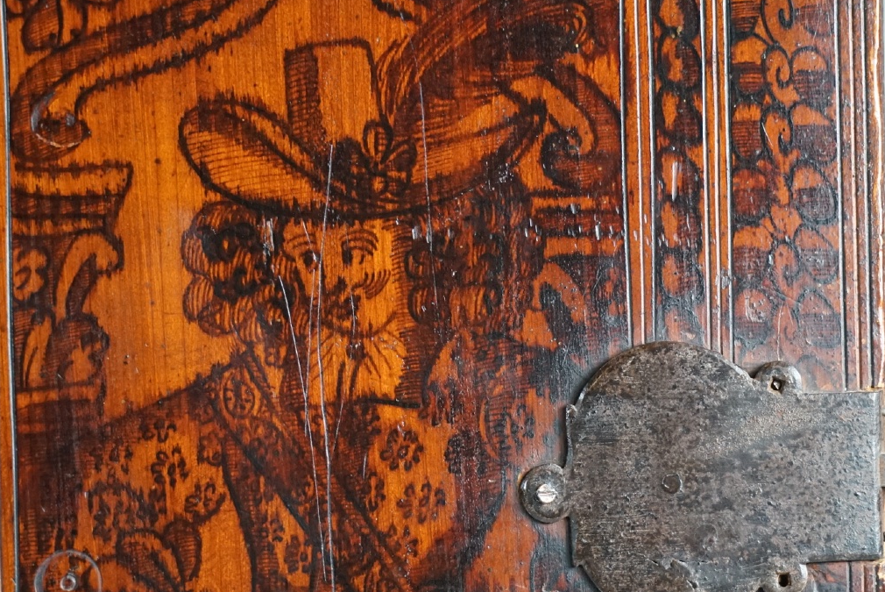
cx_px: 375
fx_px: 4649
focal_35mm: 189
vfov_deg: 7.3
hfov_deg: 10.9
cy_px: 339
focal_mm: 106
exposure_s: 1/160
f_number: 5.6
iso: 3200
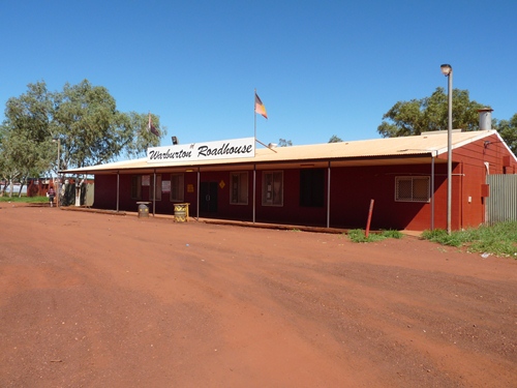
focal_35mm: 27
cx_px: 258
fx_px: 403
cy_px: 194
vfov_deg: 51.4
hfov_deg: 65.3
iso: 100
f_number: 5.6
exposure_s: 1/400
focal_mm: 4.8
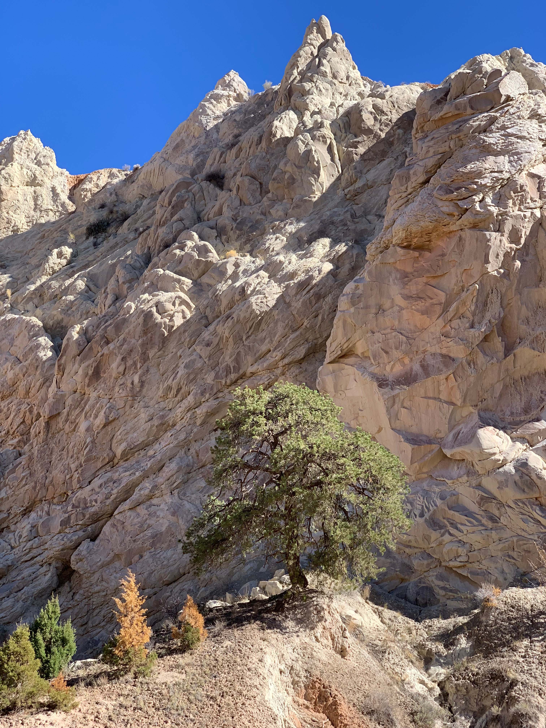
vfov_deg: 36.8
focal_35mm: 52
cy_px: 364
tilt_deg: +16.0
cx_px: 273
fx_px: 1094
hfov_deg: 28.0
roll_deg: -1.6
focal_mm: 6
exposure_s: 1/516
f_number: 2.4
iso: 16
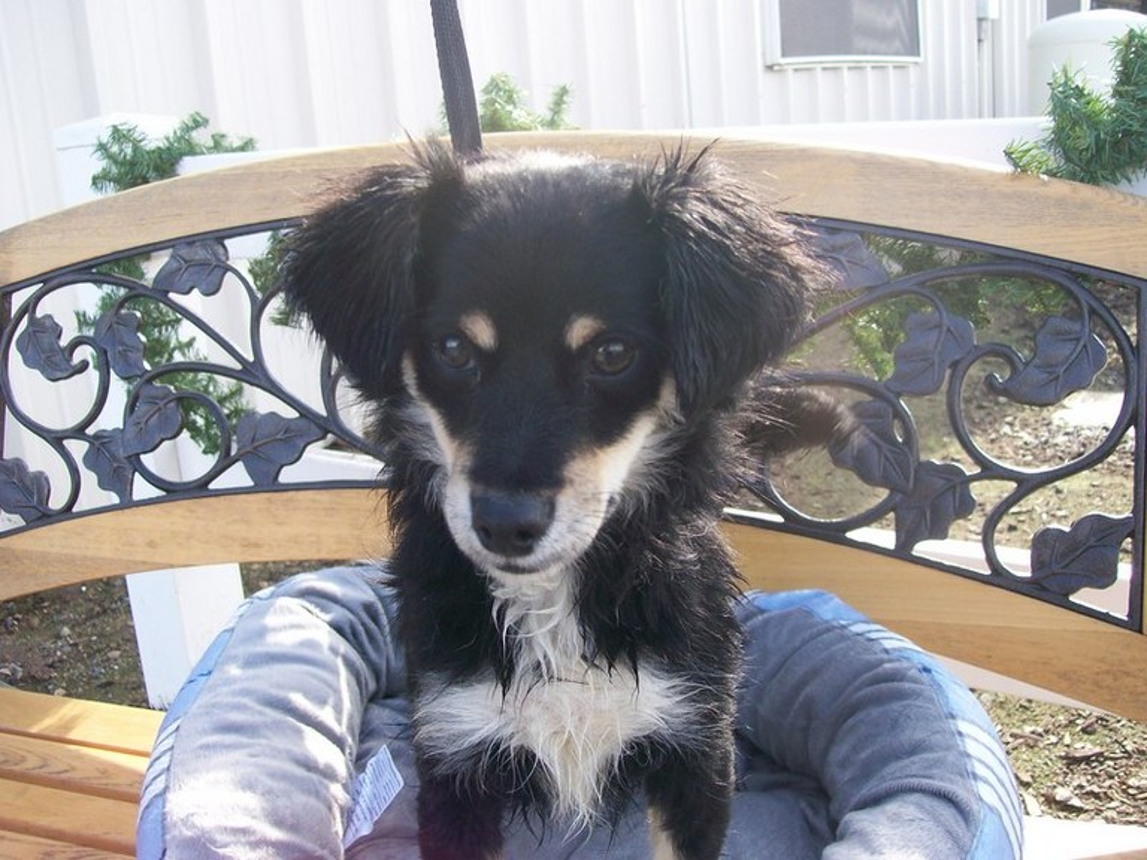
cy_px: 430
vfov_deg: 39.7
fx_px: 1193
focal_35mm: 36
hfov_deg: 51.4
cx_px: 574
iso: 80
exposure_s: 1/234
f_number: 2.7
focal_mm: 6
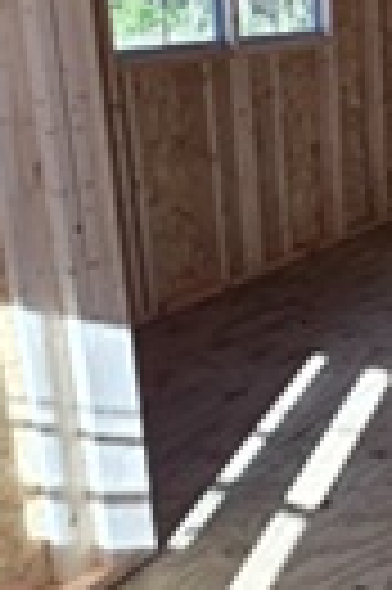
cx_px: 534
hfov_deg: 21.7
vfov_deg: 36.1
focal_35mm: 55
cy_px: 221
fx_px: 901
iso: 25
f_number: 1.9
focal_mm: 2.2
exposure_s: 1/120
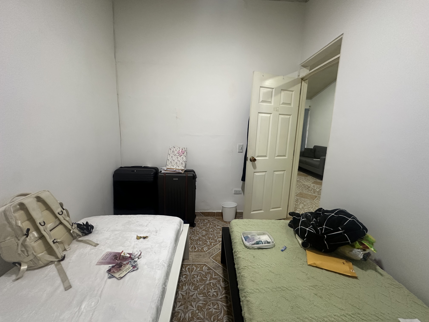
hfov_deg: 102.1
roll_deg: -1.2
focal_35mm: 14
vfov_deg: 85.7
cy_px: 161
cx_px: 214
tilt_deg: -9.0
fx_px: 174
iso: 250
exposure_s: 1/60
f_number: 2.2
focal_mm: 2.22
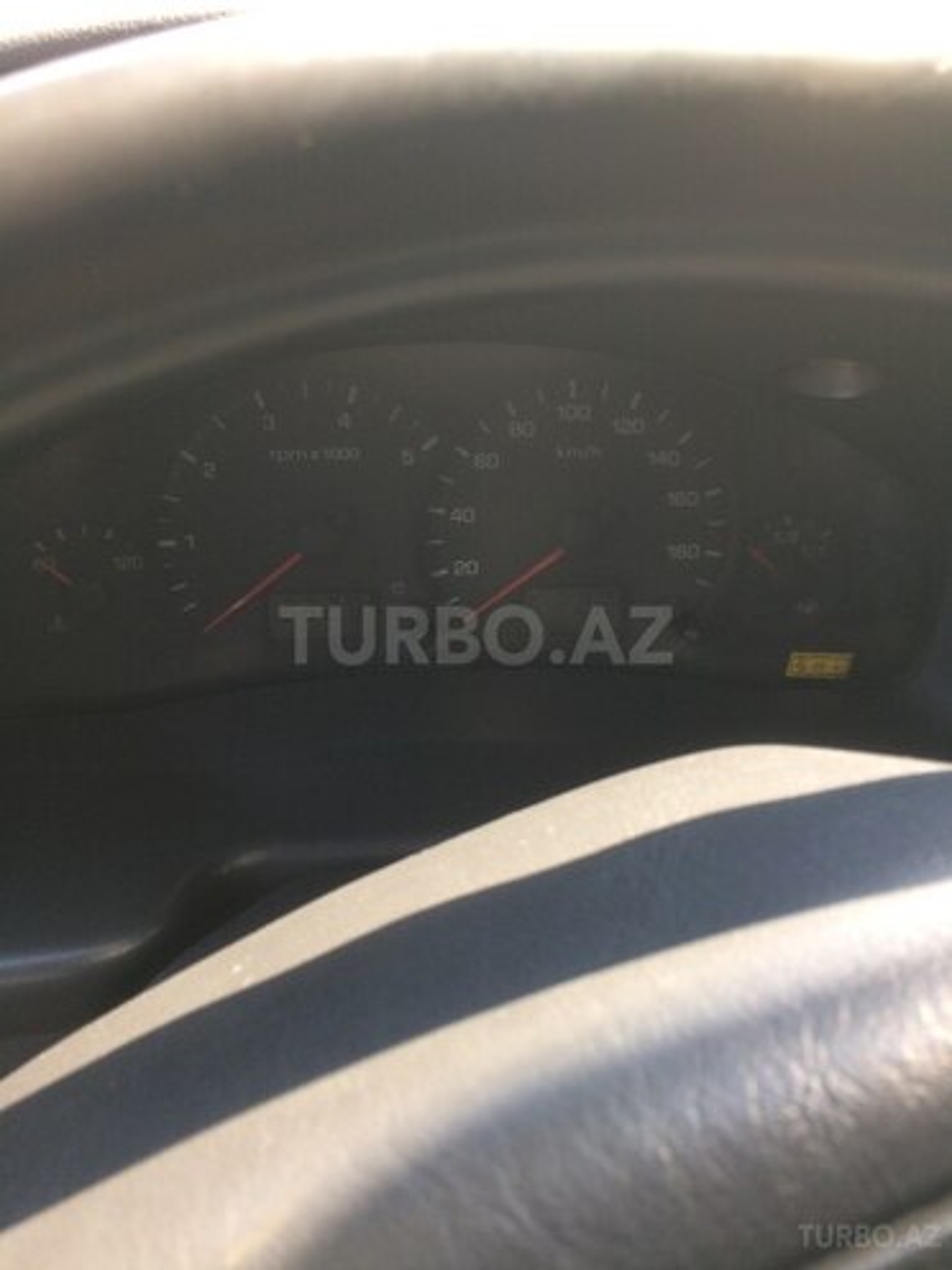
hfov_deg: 48.2
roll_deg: -5.1
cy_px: 635
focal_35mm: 29
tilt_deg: -39.8
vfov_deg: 61.7
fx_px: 1063
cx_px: 476
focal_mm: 4.15
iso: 40
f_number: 2.2
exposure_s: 1/100
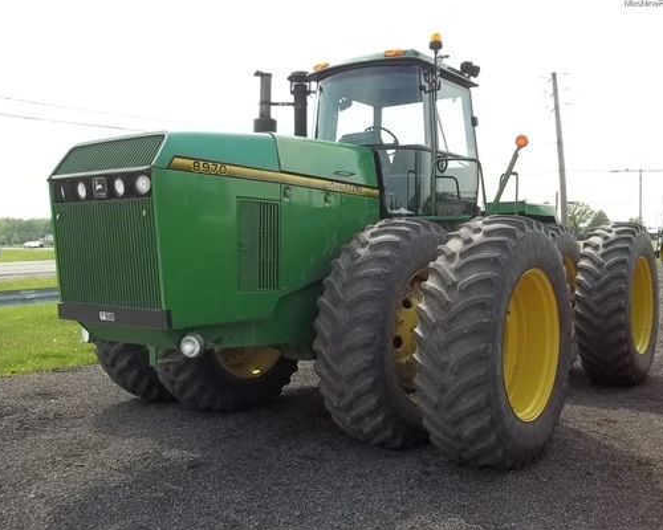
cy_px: 264
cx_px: 342
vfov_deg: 43.4
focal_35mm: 34
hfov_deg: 52.8
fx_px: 667
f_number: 2.9
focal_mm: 5.7
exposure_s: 1/400
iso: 64
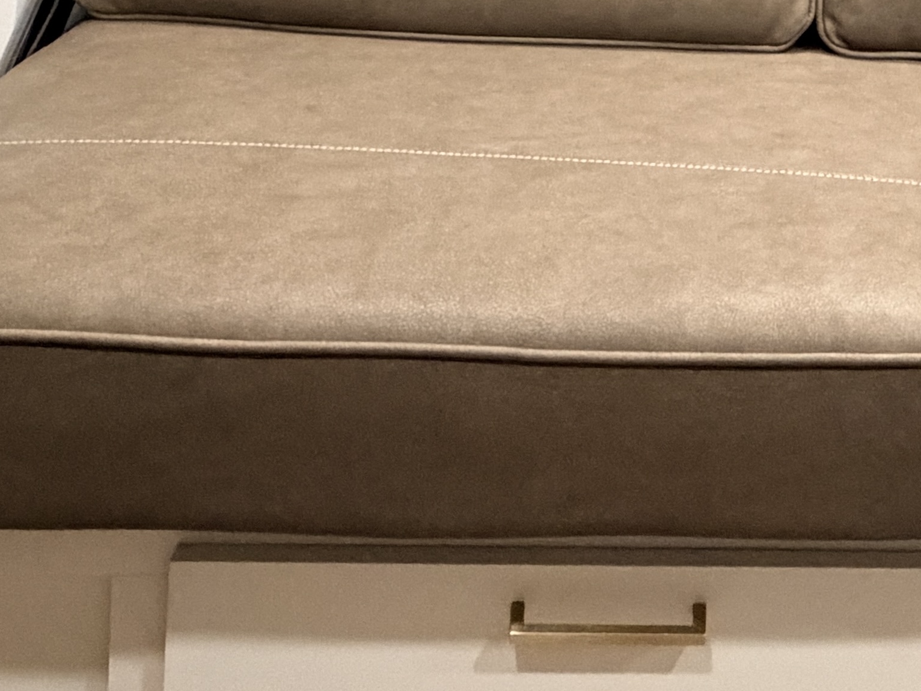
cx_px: 773
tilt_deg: -5.8
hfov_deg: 36.5
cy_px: -346
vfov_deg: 23.4
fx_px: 1330
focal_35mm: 50
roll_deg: +0.2
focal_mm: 2.22
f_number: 2.2
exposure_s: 1/58
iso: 640
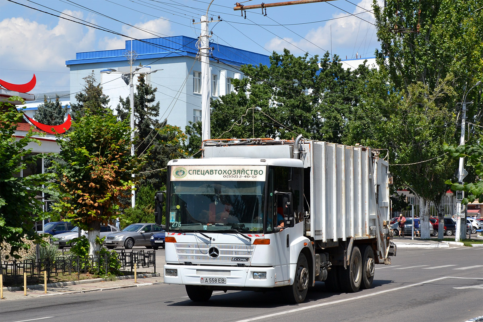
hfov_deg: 28.1
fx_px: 966
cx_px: 242
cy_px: 161
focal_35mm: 72
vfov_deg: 18.9
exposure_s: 1/400
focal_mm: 48
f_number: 8
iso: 160
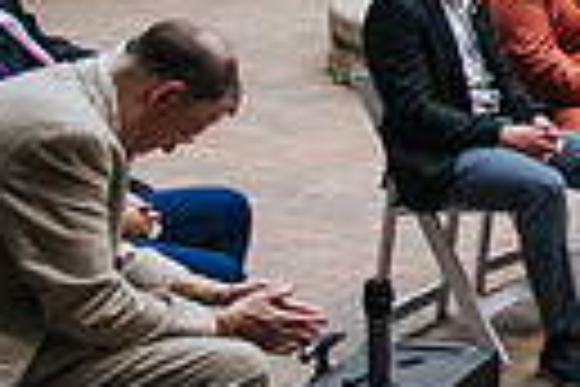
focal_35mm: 108
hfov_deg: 14.9
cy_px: -119
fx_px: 1740
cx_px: 1205
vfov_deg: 12.3
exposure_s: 1/500
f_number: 4
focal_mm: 24
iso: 720
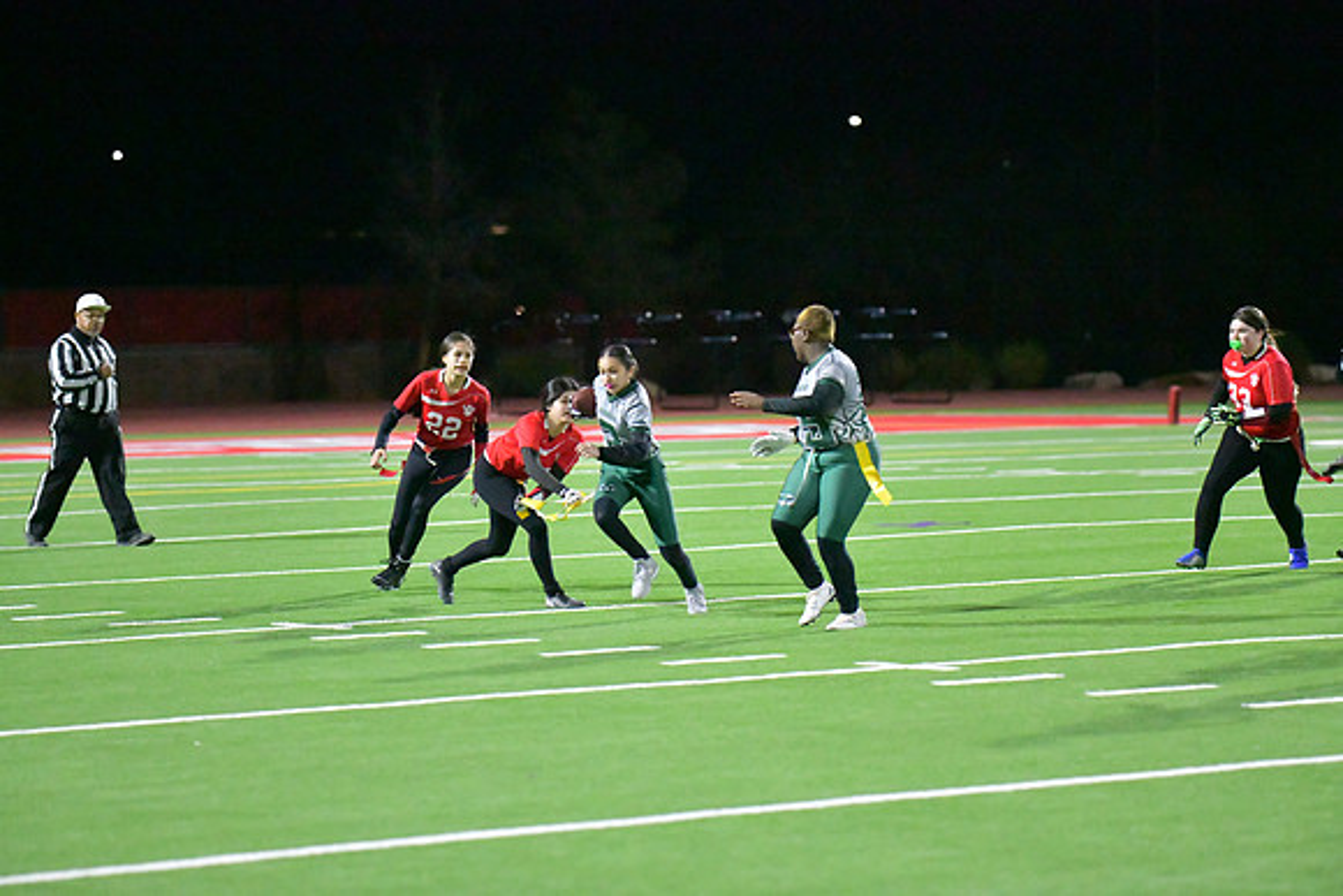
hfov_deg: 13.2
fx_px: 5783
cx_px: 672
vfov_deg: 8.9
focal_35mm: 155
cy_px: 448
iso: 25600
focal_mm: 155
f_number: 2.8
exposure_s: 1/3200
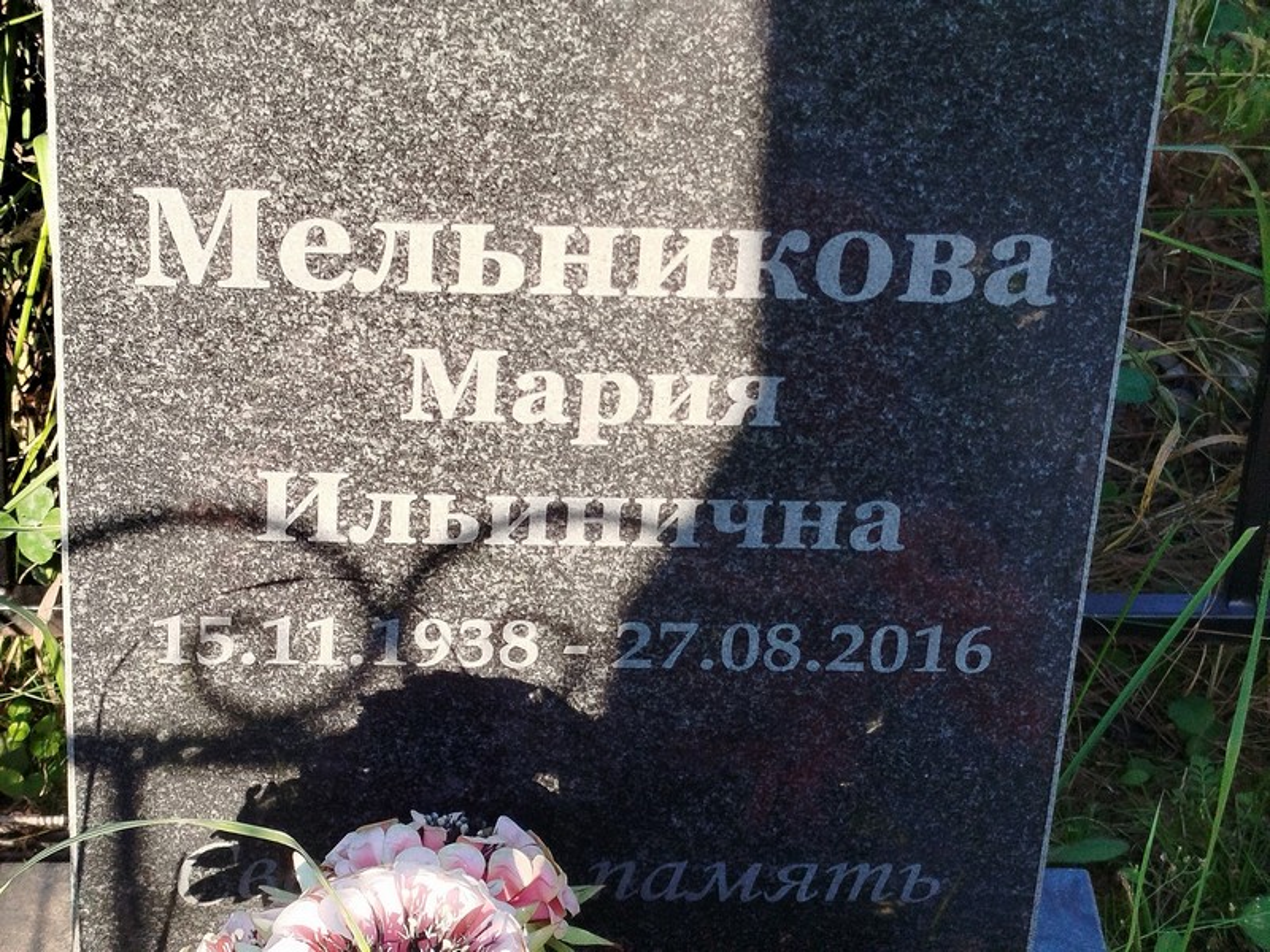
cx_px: 635
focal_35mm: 33
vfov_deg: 42.9
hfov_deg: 55.4
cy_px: 476
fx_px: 1211
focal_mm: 5.31
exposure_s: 1/127
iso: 50
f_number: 1.7
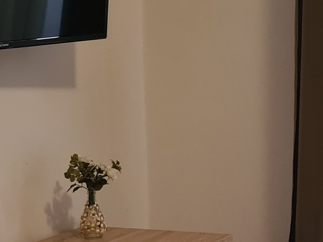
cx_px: 68
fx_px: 1157
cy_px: 308
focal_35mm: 124
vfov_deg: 11.7
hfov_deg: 15.8
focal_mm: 5.4
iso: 250
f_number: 1.8
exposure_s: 1/50
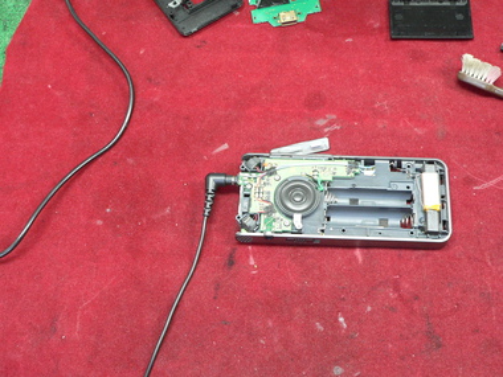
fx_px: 683
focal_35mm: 47
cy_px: 188
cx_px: 252
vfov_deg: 30.9
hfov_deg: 40.4
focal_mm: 7.8
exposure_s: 1/8
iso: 200
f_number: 2.8
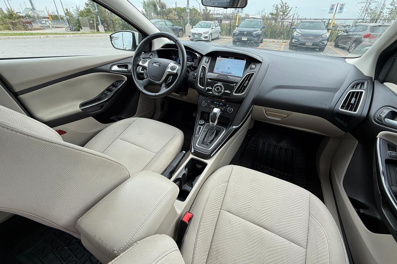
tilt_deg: -29.1
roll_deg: -2.6
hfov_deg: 100.4
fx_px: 165
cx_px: 203
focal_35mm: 15
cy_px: 114
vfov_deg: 76.9
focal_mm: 2.22
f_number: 2.2
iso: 50
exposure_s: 1/99
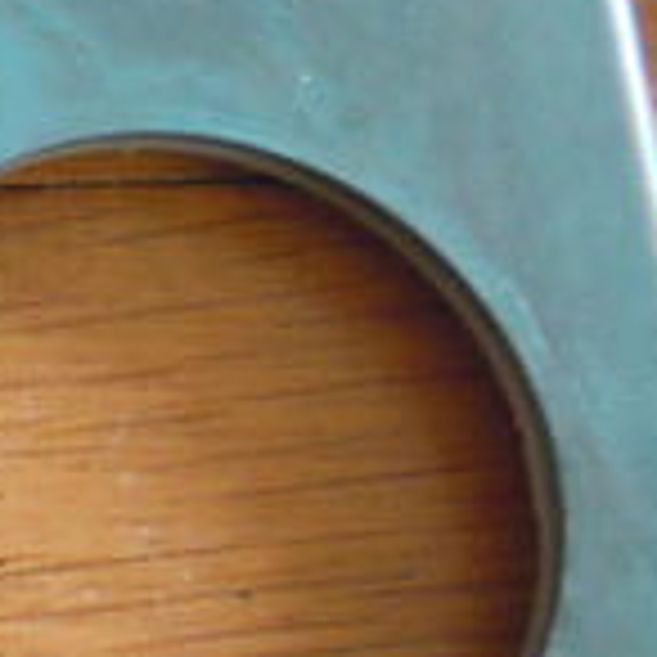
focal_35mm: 170
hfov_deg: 8.8
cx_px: -1166
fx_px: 3650
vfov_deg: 10.2
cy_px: 72
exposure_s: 1/30
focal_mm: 5
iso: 320
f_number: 2.7
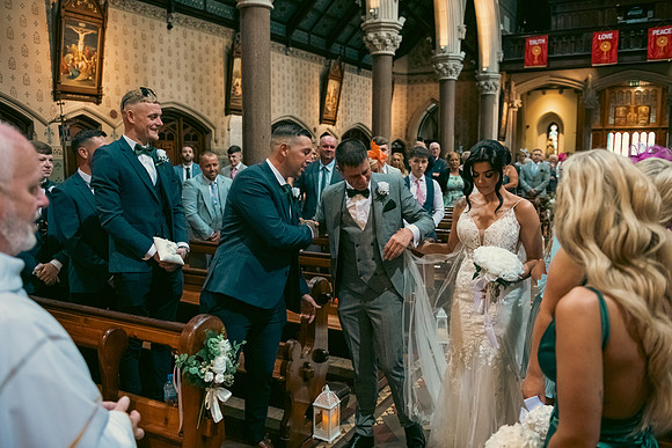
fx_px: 579
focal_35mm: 31
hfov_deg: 60.3
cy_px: 224
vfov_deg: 42.3
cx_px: 336
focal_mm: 31
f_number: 3.5
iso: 1600
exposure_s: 1/160
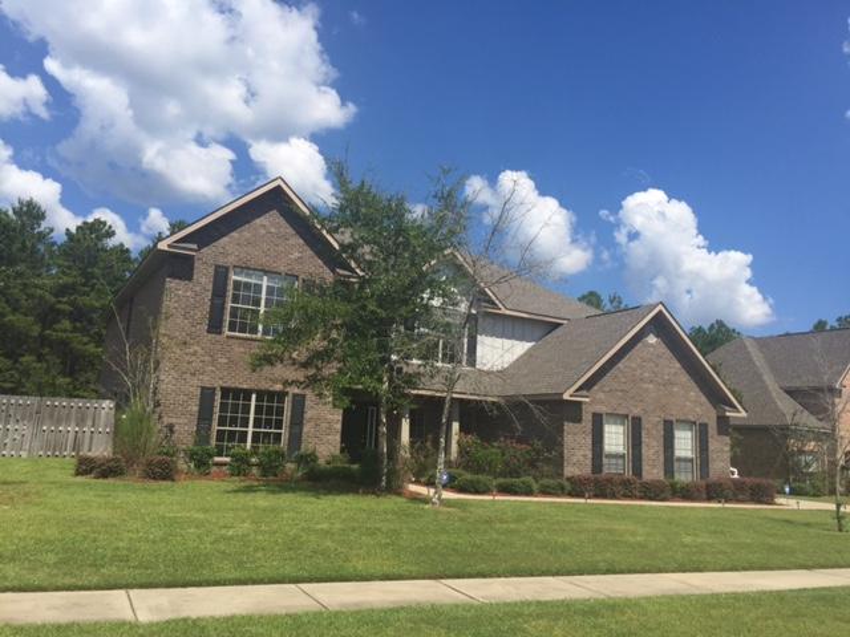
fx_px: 712
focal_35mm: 29
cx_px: 425
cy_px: 318
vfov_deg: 48.2
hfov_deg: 61.7
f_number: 2.2
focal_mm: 4.15
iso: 32
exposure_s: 1/2825
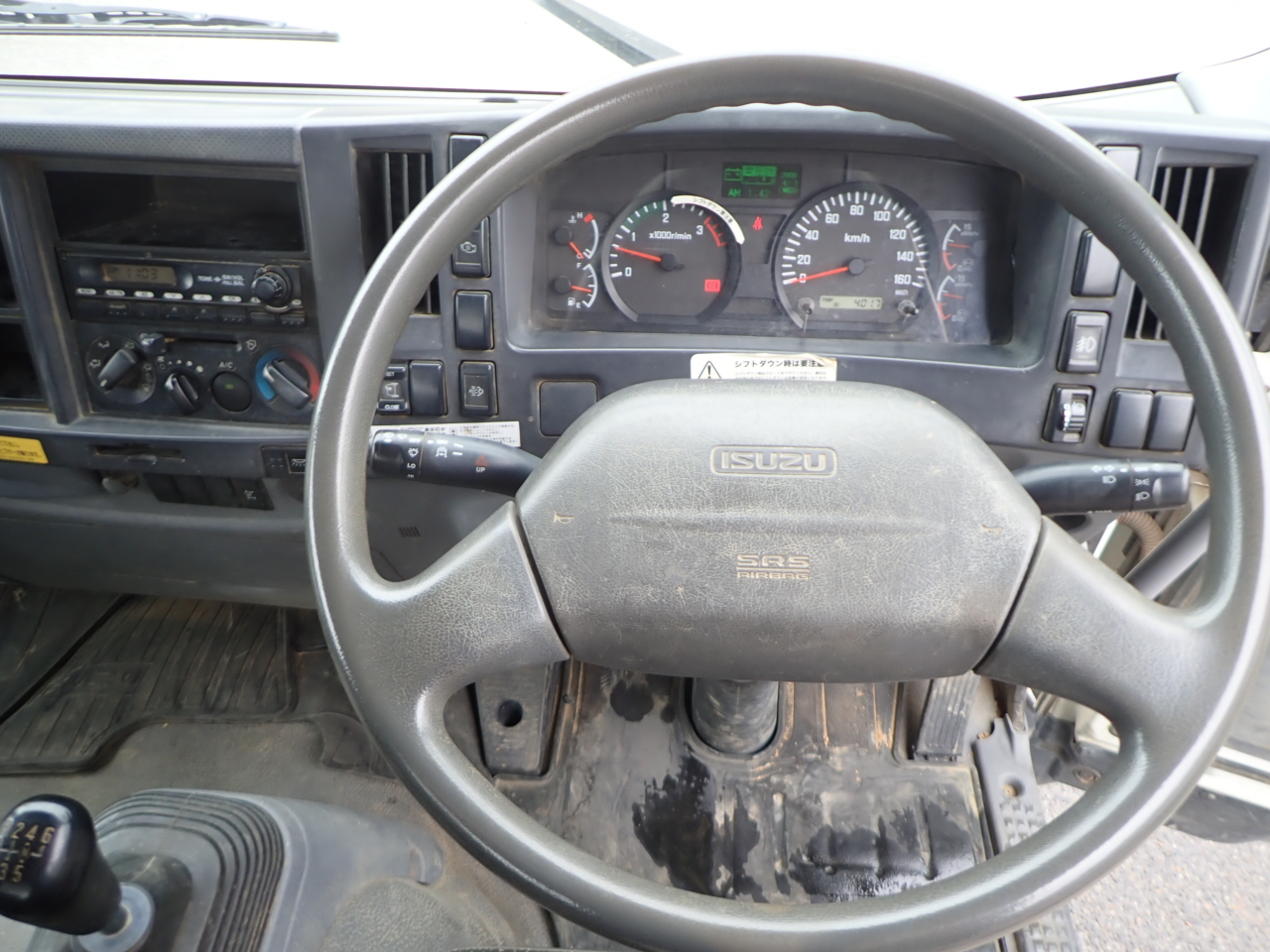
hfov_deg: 69.4
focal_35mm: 25
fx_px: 917
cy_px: 476
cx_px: 635
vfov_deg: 54.9
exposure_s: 1/100
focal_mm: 4.5
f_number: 2
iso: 100
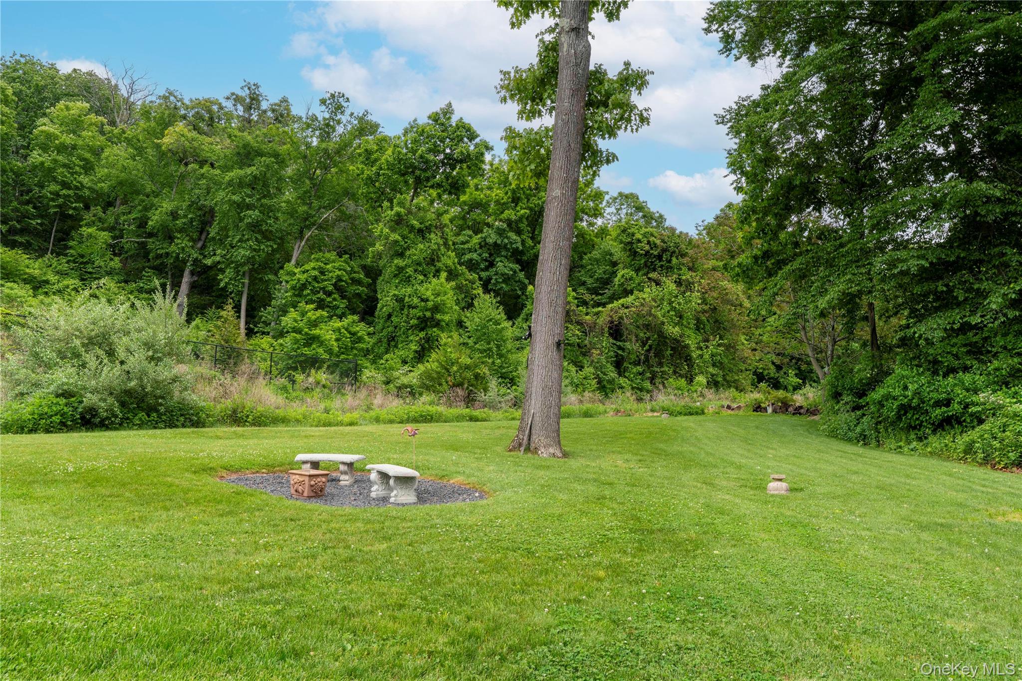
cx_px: 511
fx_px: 795
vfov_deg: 46.4
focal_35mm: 28
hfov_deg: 65.5
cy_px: 340
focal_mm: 28
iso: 400
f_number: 9
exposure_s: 1/200
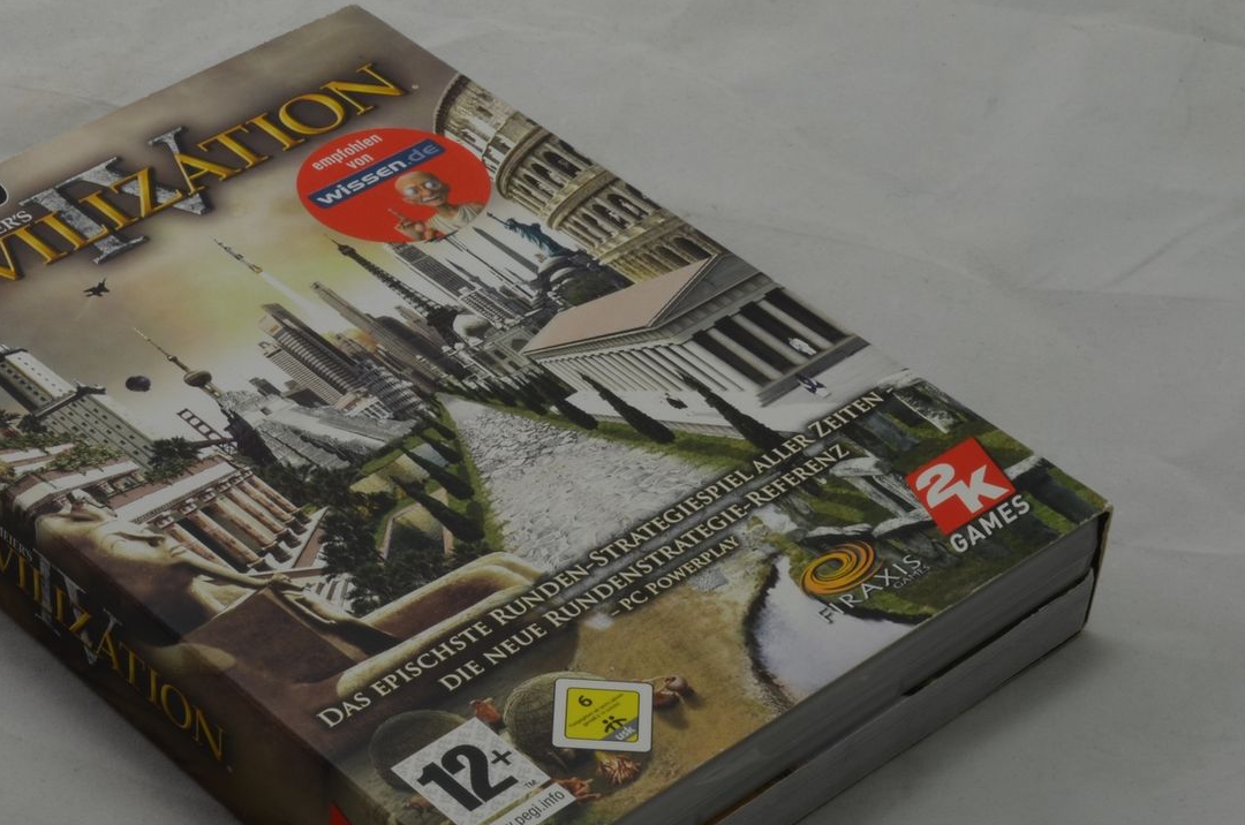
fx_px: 3452
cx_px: 388
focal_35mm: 100
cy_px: 461
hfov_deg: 20.4
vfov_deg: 13.6
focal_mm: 40
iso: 100
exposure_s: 1/3
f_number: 20
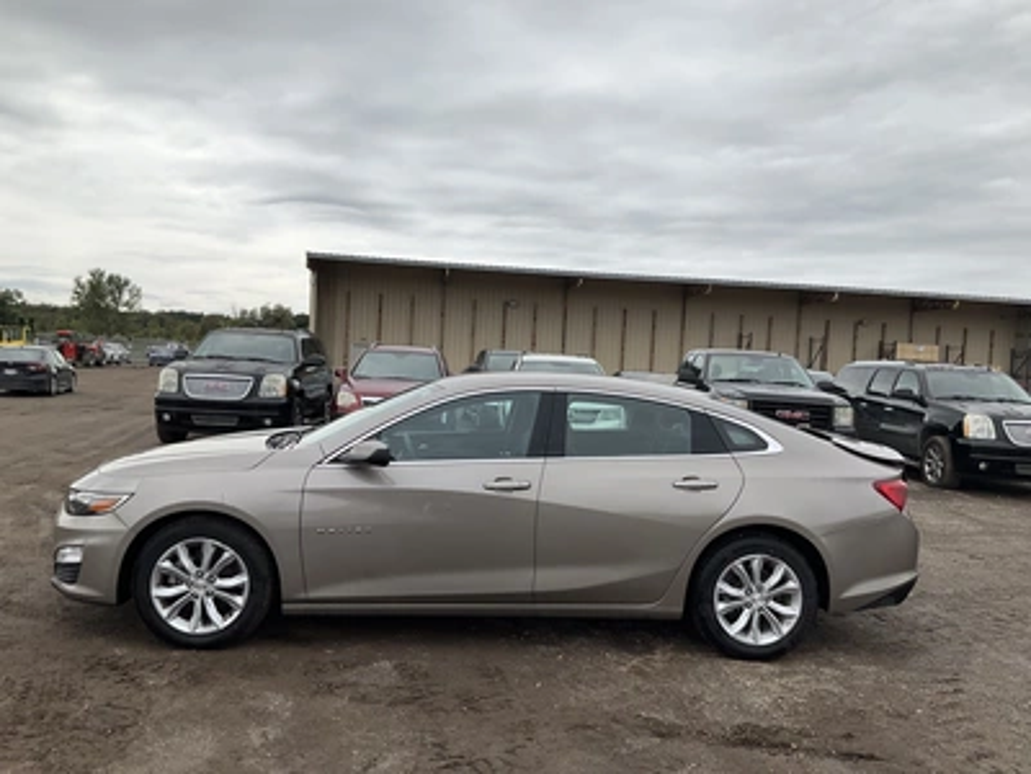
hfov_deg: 61.7
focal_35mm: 29
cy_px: 387
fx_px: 864
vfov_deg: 48.2
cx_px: 516
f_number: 1.8
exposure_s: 1/2320
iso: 25
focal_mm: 3
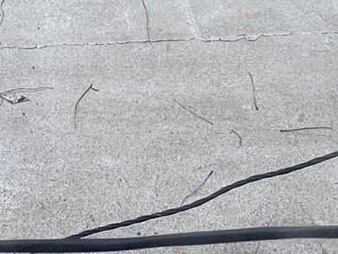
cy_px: -241
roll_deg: +0.3
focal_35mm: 68
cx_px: 91
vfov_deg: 16.7
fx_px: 664
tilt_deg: -13.6
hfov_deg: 28.2
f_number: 1.8
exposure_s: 1/803
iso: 32
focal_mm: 1.57
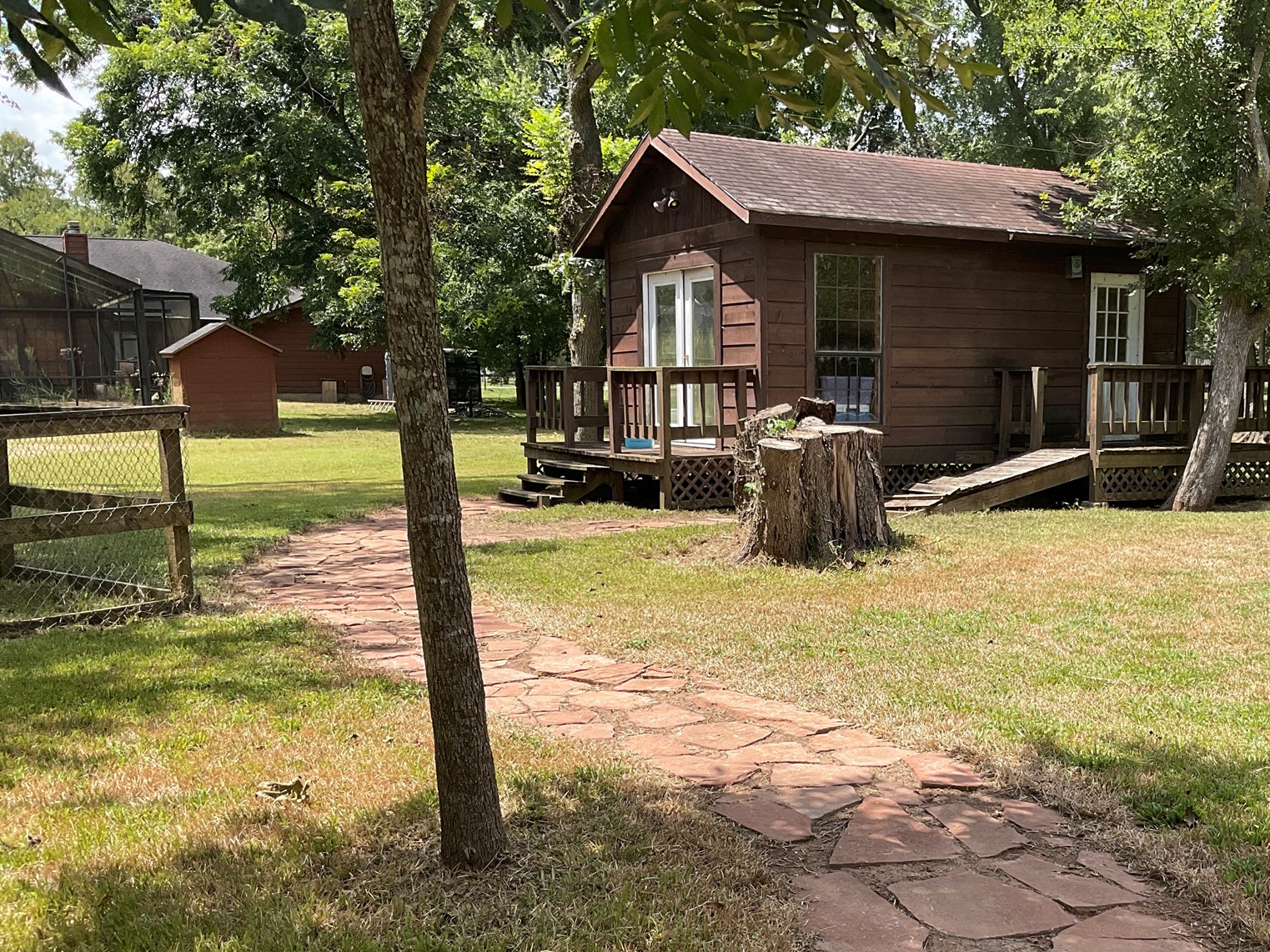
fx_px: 1431
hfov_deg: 47.3
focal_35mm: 39
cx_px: 813
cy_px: 583
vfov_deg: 36.6
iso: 16
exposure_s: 1/804
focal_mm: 3
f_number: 1.8
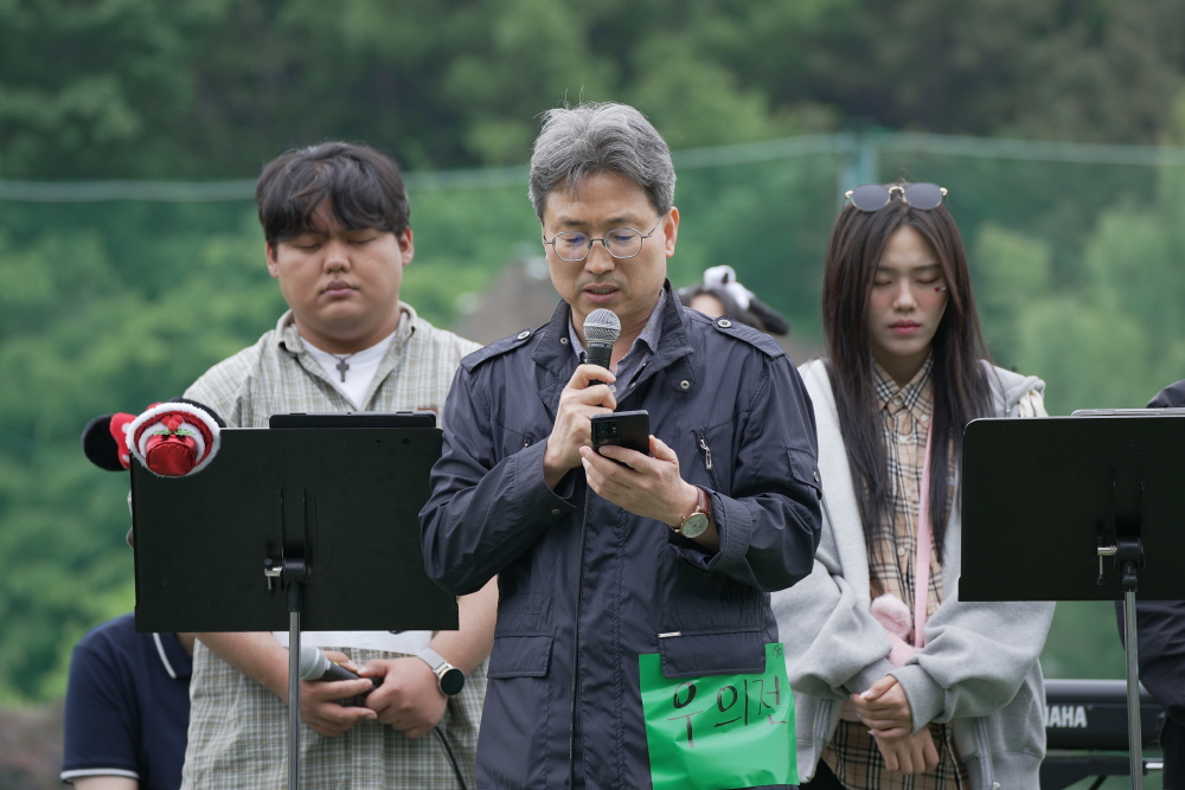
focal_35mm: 189
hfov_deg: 10.9
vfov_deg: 7.3
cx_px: 592
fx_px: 6222
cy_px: 395
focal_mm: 189
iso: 100
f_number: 5.6
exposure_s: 1/60
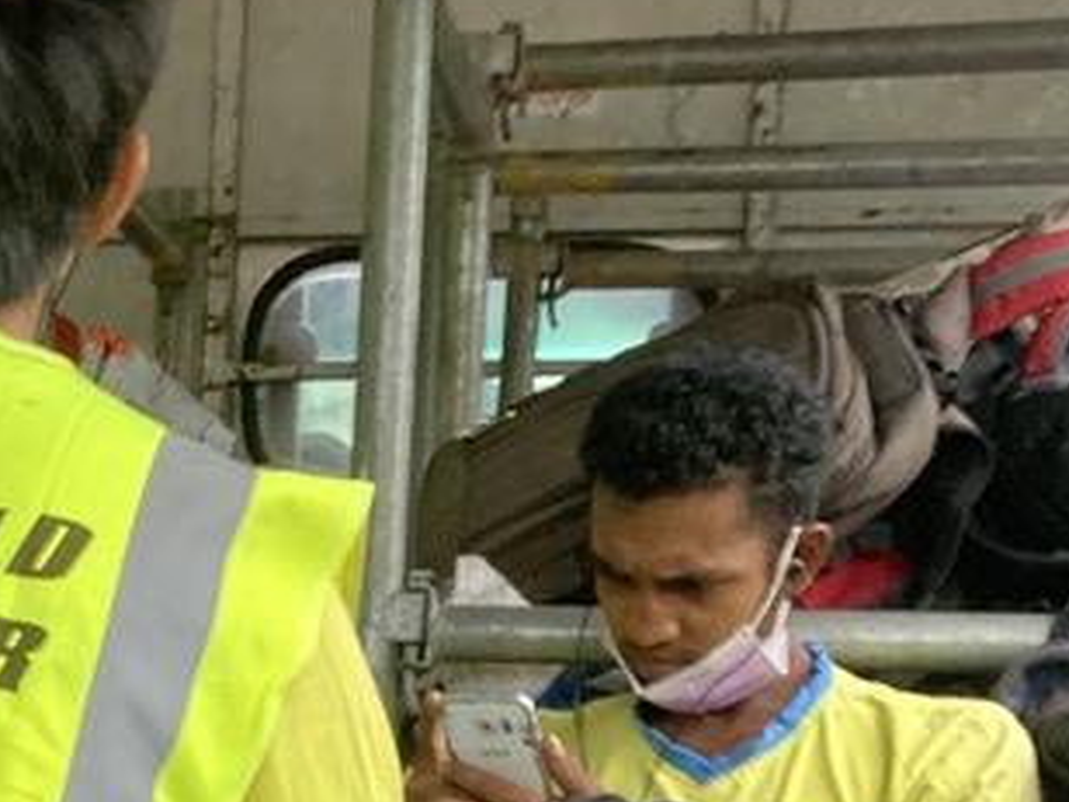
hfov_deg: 20.1
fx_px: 2872
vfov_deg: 15.1
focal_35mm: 93
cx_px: -125
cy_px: 1062
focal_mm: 3.99
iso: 80
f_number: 1.8
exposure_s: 1/81
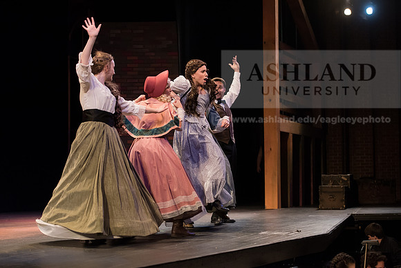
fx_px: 780
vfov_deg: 19.5
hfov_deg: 28.8
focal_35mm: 70
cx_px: 200
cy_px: 134
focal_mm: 70
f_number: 3.5
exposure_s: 1/400
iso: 3200
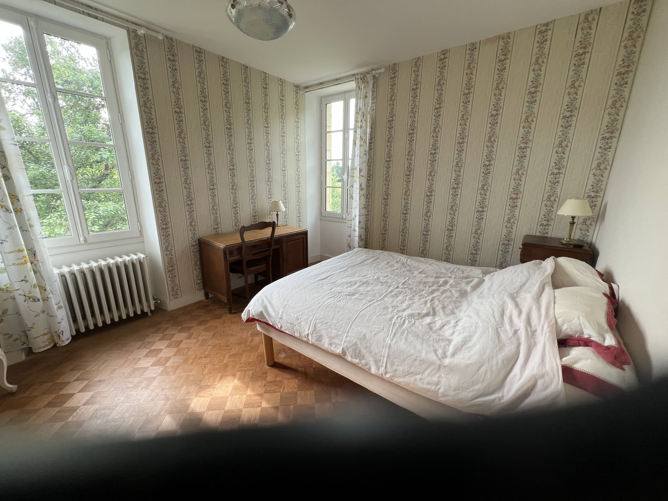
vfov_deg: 89.9
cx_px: 334
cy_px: 250
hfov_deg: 106.2
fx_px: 251
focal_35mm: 13
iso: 50
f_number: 1.8
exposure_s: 1/99
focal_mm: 1.57
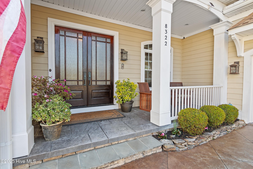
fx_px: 112
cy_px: 84
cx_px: 126
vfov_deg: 73.7
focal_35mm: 16
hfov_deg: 96.7
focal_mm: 11
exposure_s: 1/25
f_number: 4.8
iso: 100
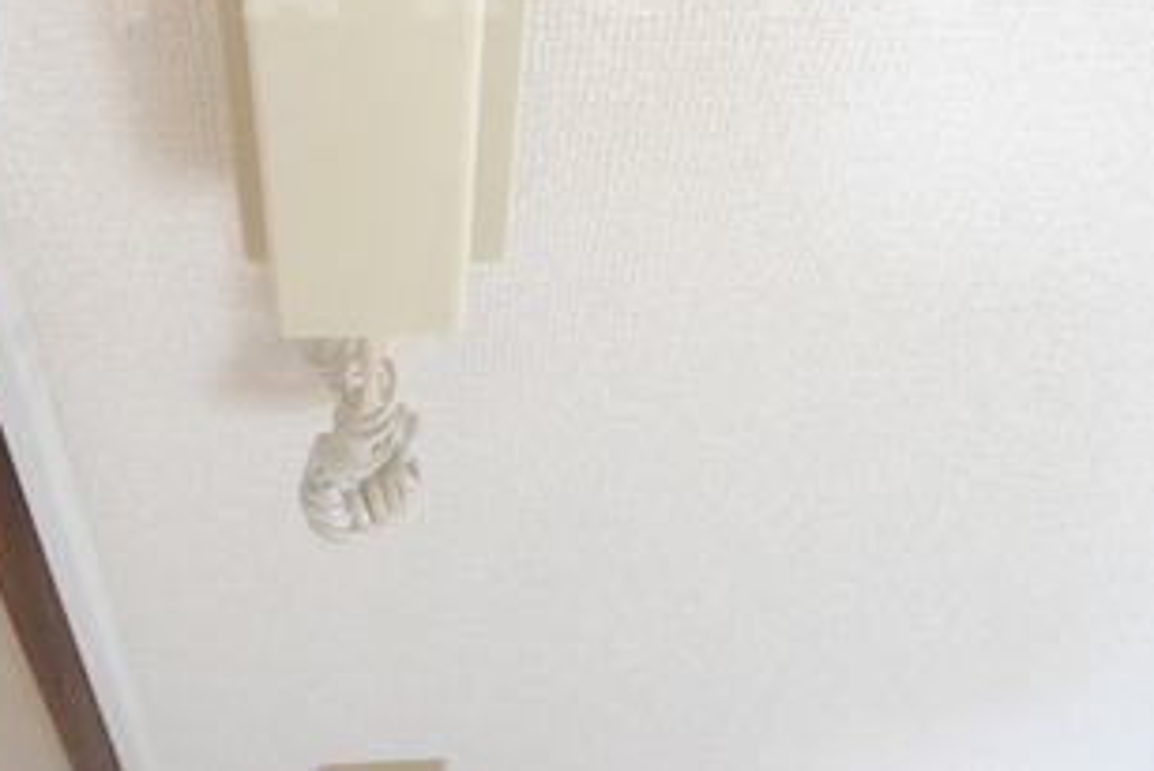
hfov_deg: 70.3
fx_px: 802
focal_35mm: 25
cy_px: -26
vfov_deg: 42.9
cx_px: 429
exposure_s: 1/60
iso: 1600
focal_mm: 8
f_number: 4.5
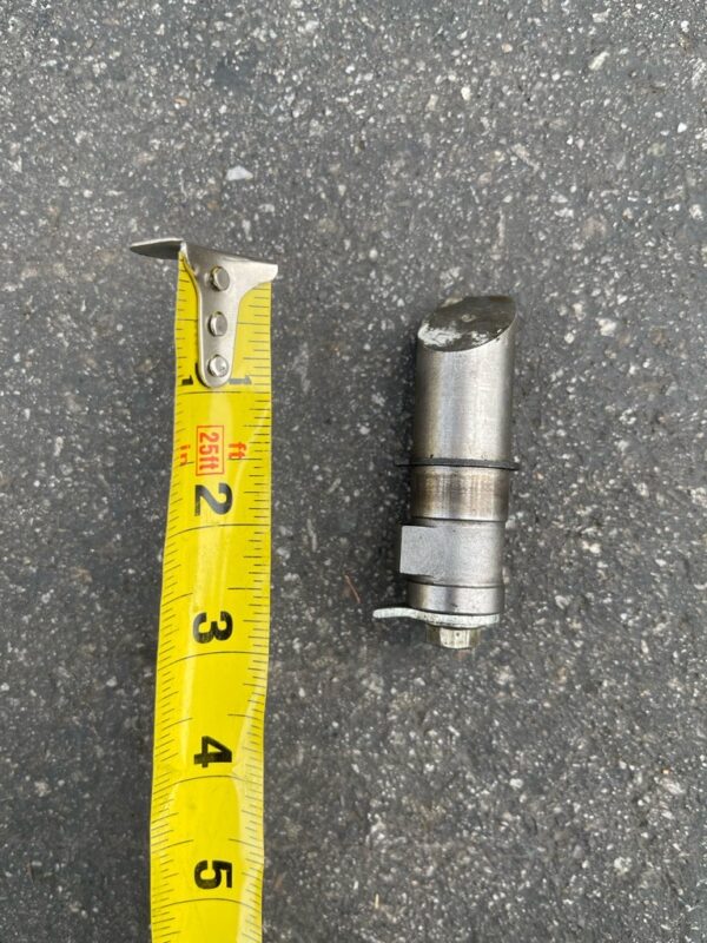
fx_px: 708
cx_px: 354
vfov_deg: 67.3
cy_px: 472
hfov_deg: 53.1
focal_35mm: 26
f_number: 1.6
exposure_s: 1/605
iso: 32
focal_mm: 5.1
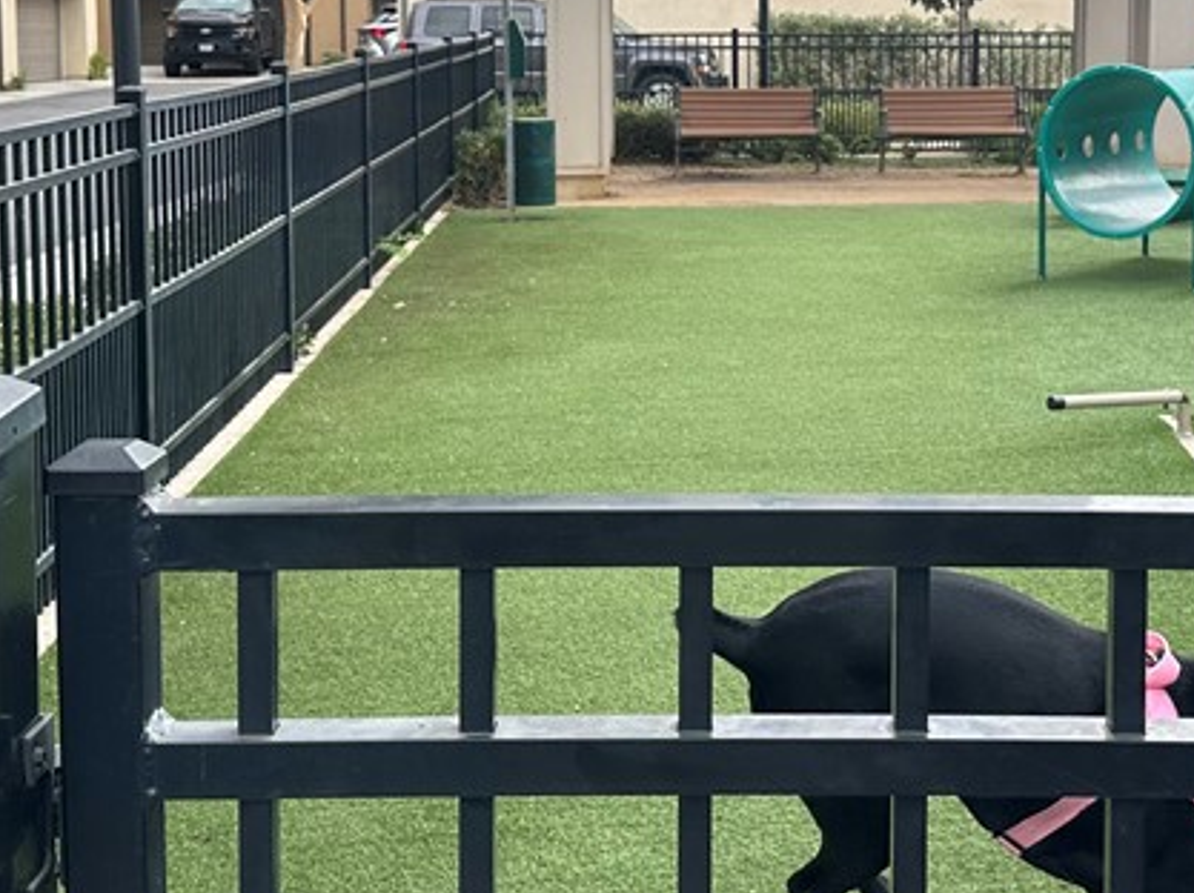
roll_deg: +0.0
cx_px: 727
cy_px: 203
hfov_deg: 32.6
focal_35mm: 59
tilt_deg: -4.8
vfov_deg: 24.5
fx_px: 2033
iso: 80
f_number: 1.78
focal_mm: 6.86
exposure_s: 1/857
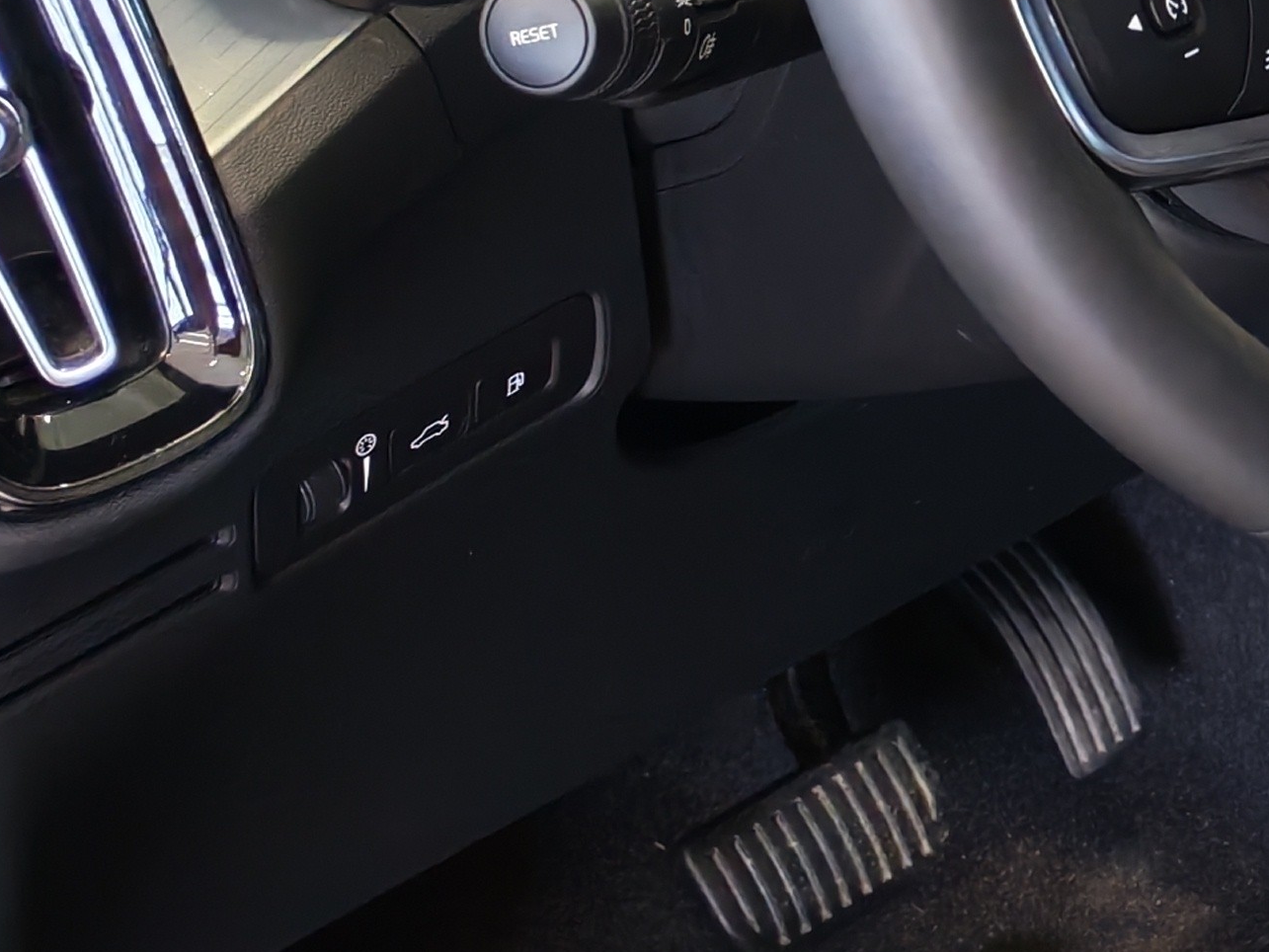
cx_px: 1986
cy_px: 143
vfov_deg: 14.4
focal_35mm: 102
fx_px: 3740
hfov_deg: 17.1
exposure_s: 1/50
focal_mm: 6.12
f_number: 1.9
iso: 720
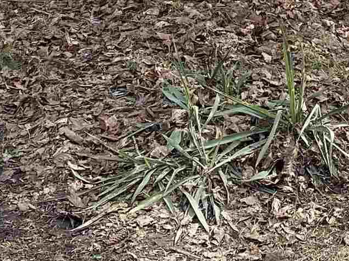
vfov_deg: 10.6
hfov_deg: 15.5
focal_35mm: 126
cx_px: 312
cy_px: -282
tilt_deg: -1.3
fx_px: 1270
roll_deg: +0.3
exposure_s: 1/719
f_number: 1.8
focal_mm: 4.25
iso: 32
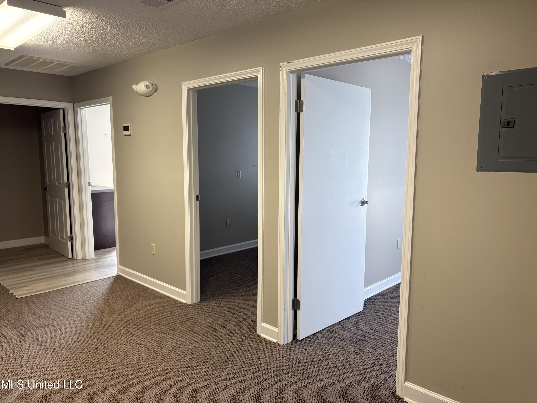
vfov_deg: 53.1
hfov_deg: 67.3
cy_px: 202
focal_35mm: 26
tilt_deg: -5.5
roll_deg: +0.1
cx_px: 268
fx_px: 403
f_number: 1.6
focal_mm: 5.96
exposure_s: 1/120
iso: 100
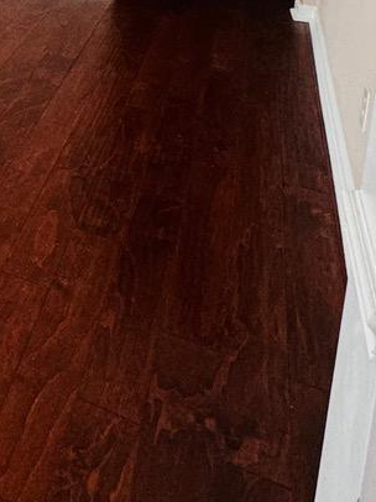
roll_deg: -1.4
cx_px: -197
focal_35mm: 53
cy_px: -130
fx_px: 768
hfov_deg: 22.3
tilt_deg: -9.0
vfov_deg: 29.8
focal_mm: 2.22
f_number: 2.2
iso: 200
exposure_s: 1/99
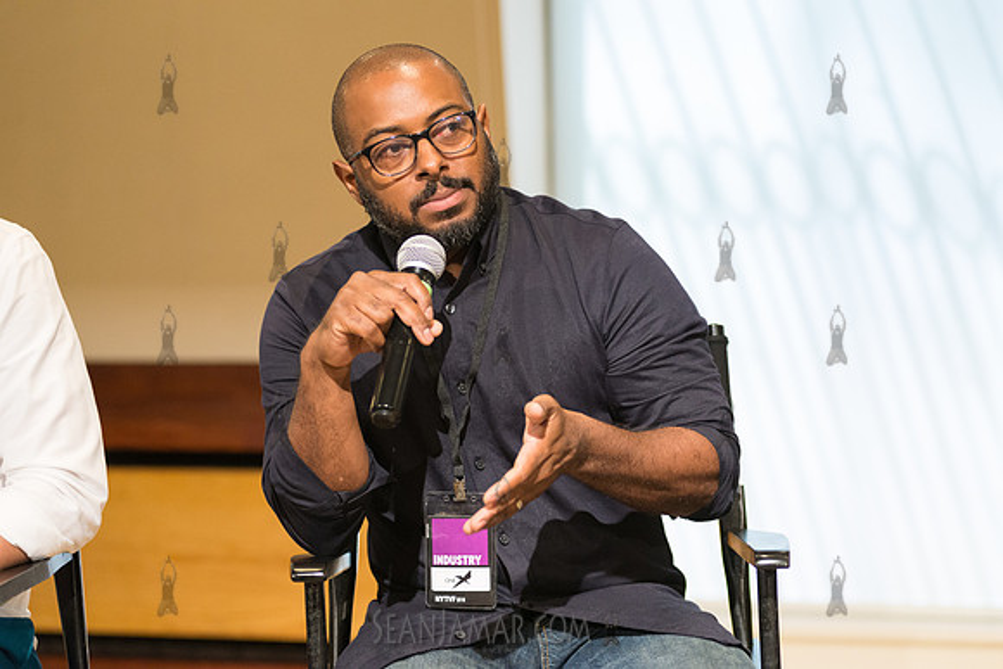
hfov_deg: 22.1
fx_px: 2564
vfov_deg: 14.9
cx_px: 502
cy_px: 334
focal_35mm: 92
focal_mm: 92
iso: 3200
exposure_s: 1/320
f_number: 3.5
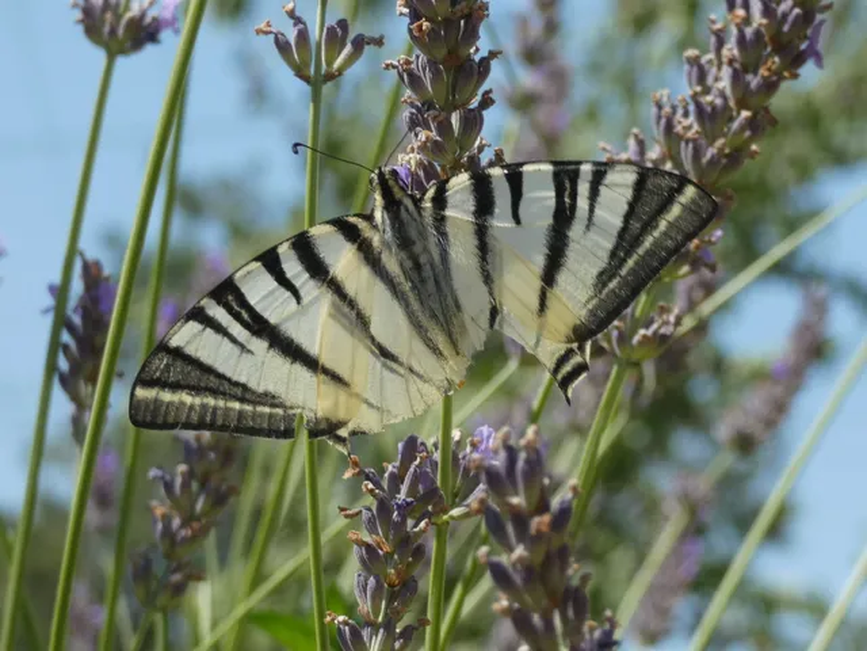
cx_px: 434
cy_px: 326
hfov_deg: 15.4
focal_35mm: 128
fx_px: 3206
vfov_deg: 11.6
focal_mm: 22.9
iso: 80
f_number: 5.2
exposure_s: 1/320
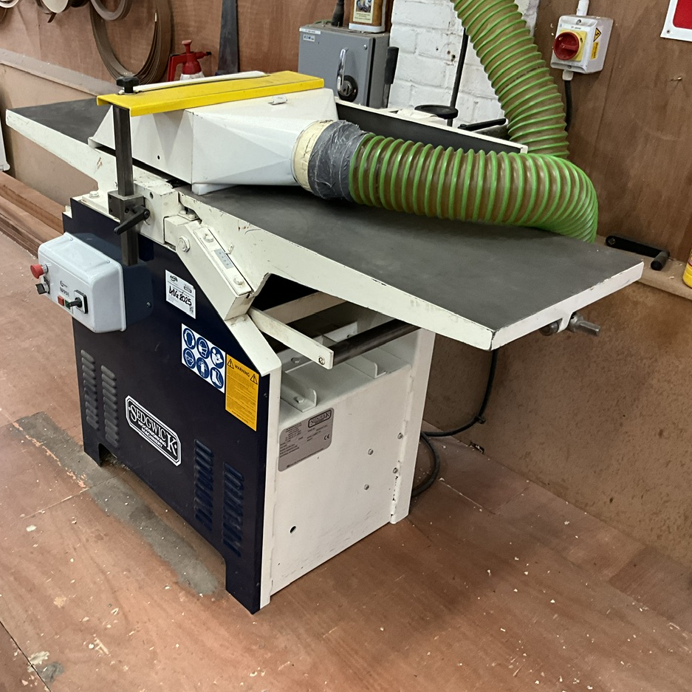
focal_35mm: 35
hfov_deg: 46.6
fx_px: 792
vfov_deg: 47.2
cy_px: 340
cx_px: 237
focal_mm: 3
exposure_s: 1/50
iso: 100
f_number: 1.8
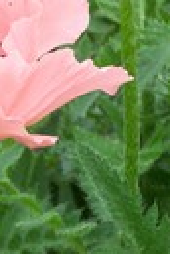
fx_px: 2939
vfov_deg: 5.0
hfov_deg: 3.3
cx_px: -42
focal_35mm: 415
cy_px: 22
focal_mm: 19.4
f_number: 3.3
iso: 64
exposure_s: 1/80
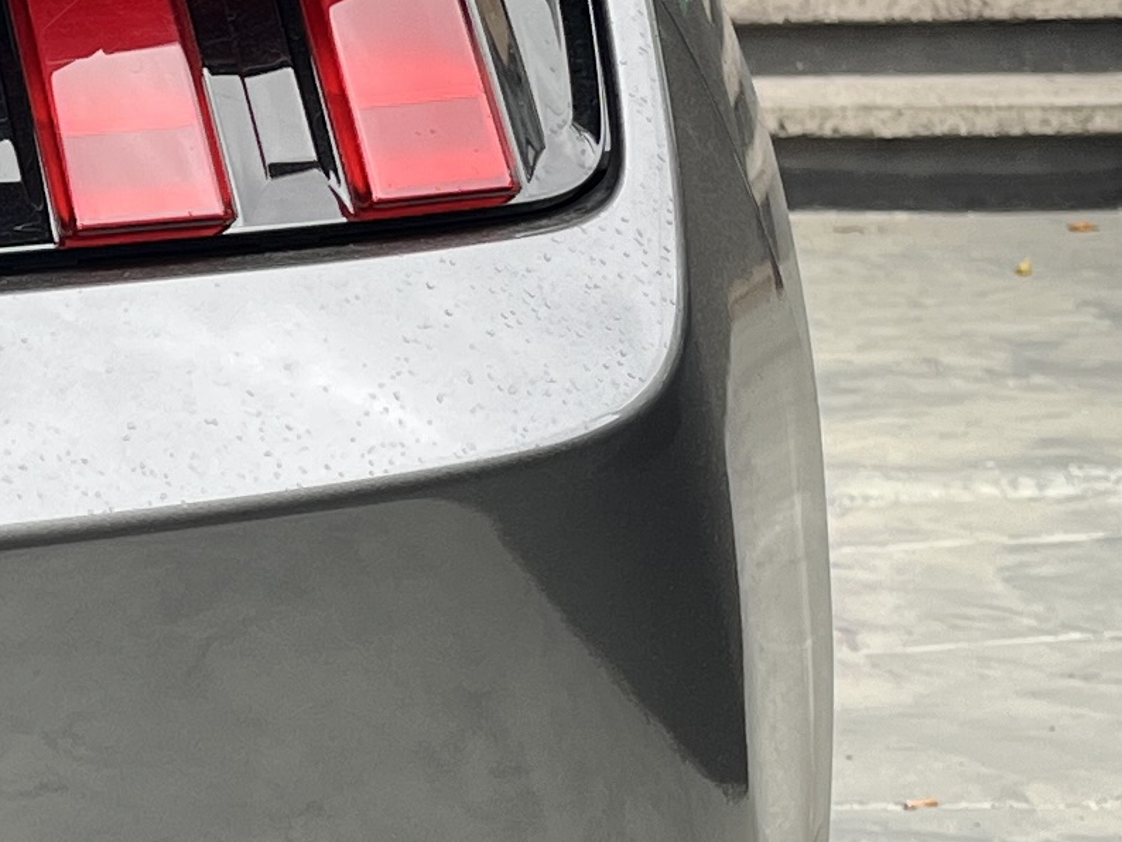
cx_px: -242
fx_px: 4280
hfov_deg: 14.4
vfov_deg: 11.2
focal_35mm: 132
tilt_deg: -10.0
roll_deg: +1.2
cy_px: 309
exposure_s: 1/251
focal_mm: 5.1
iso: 50
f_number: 1.6
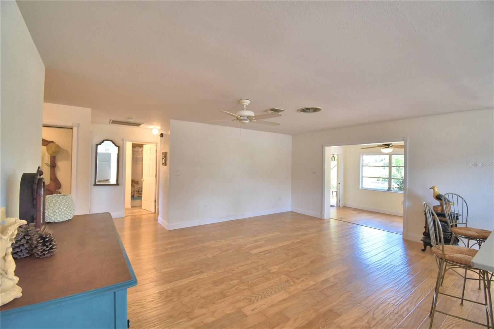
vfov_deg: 77.3
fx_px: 206
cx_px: 247
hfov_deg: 100.4
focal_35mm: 15
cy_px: 164
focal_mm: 10
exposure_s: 1/60
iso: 400
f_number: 4.5
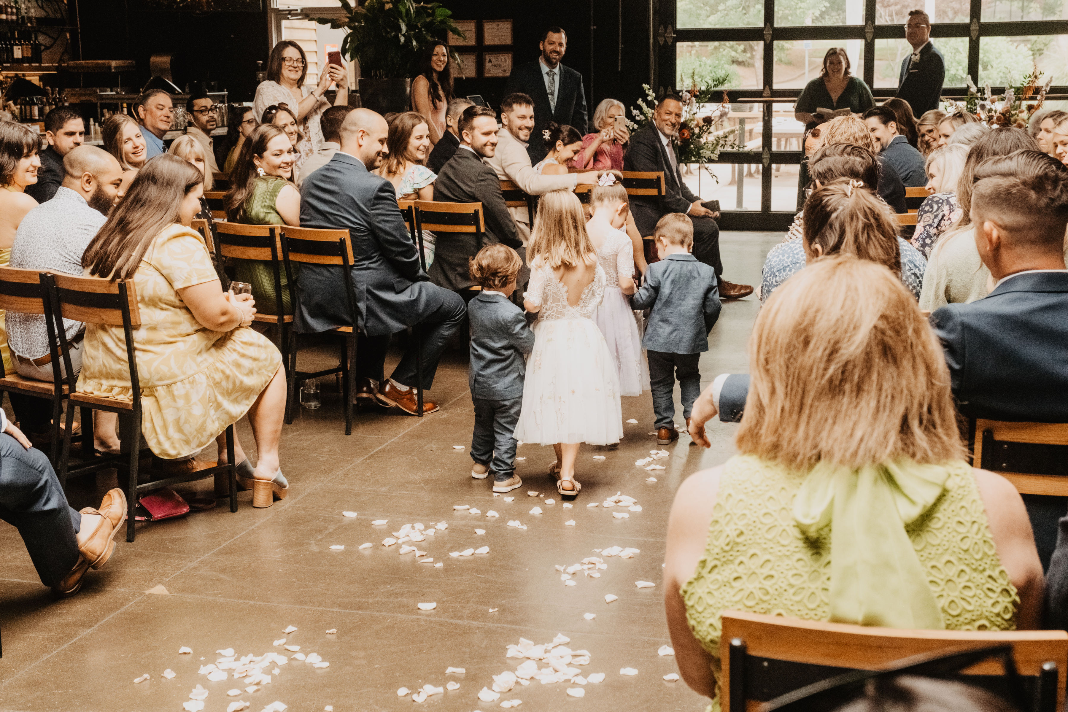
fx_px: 1572
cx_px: 534
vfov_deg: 25.5
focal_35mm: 53
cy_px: 356
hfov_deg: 37.5
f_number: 5.6
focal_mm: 35.3
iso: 2500
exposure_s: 1/500
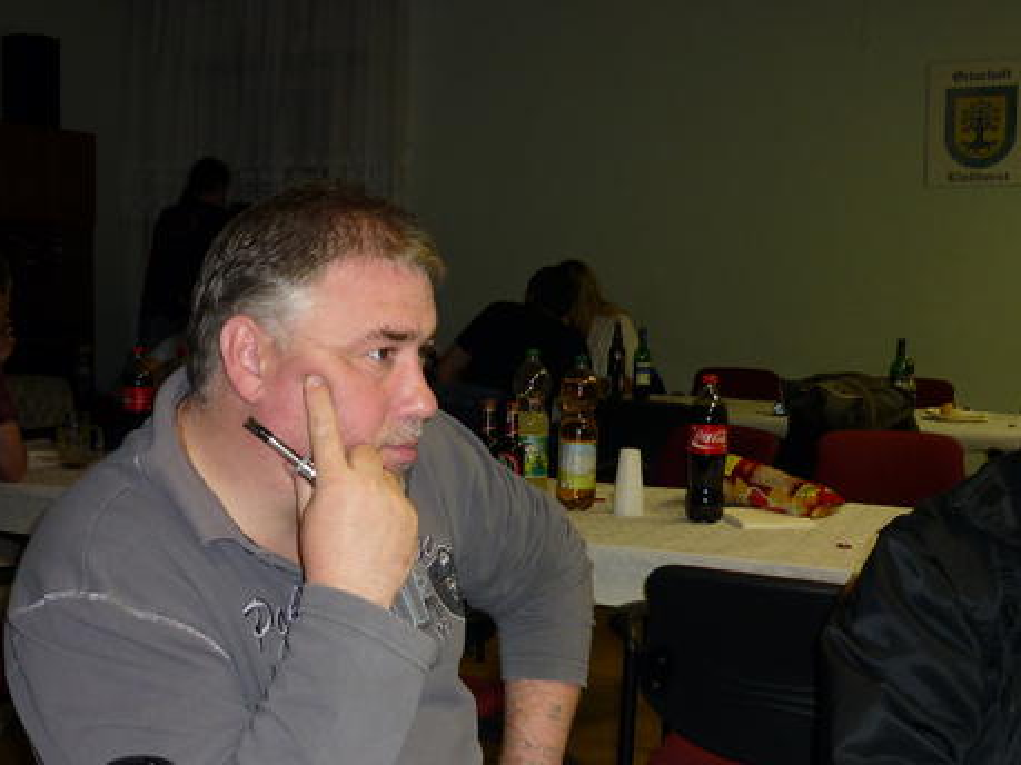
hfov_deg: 41.1
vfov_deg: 31.4
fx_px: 1356
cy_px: 480
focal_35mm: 46
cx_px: 418
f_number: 2.8
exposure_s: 1/30
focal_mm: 5.5
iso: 100
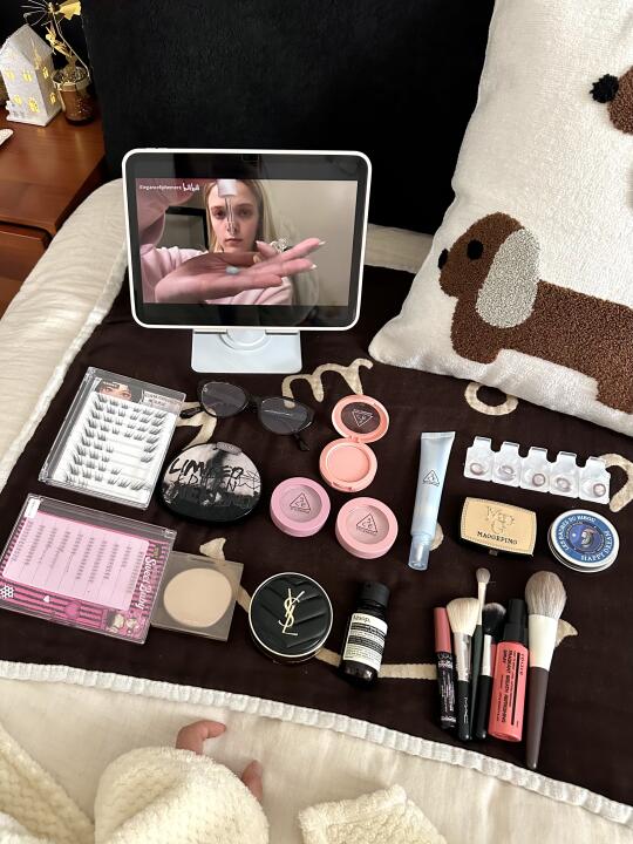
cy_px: 422
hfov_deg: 56.8
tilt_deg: -53.8
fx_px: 585
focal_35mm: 24
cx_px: 316
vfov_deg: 71.6
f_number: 1.78
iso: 800
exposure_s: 1/60
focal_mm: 6.86
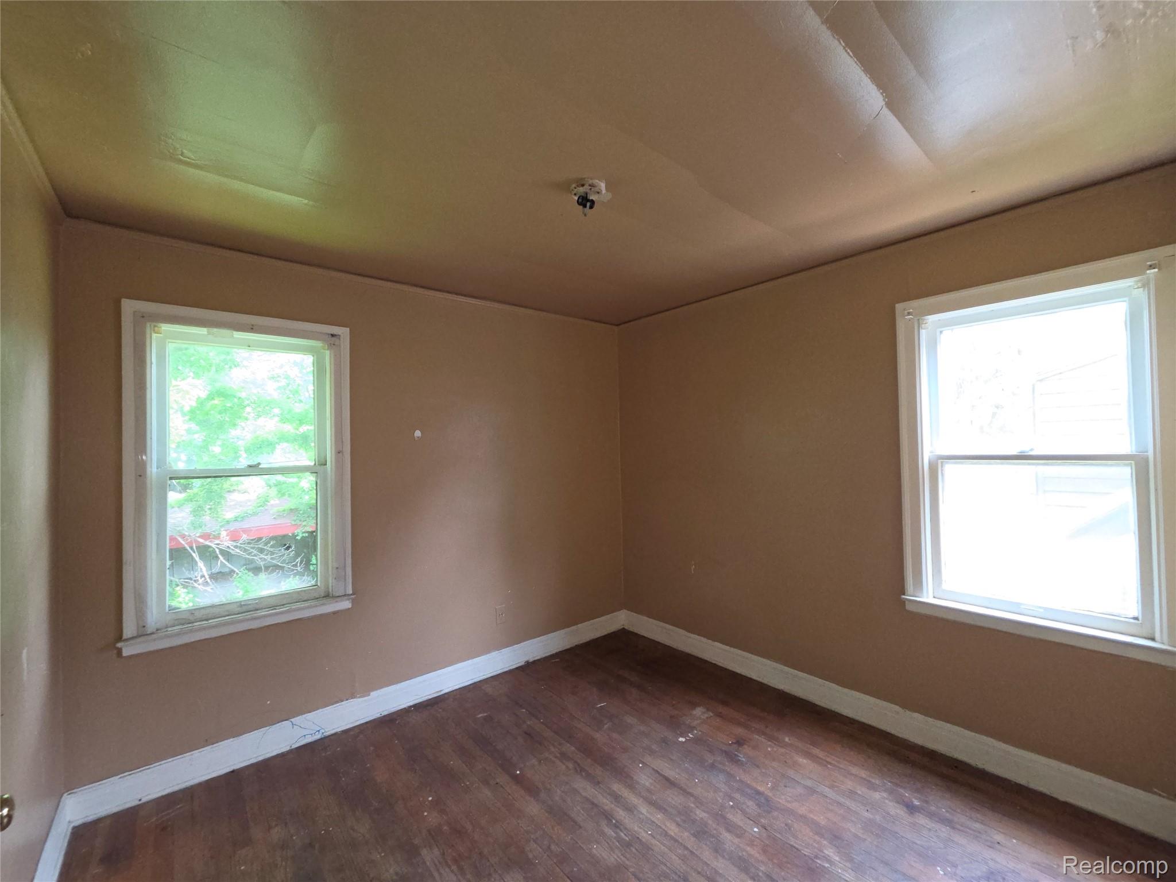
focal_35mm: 13
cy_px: 441
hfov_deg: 106.2
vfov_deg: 89.9
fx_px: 442
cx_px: 588
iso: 200
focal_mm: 2.2
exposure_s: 1/60
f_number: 2.2
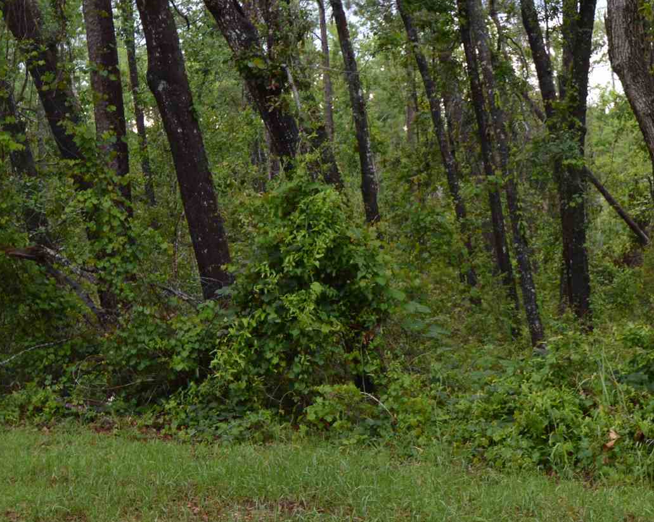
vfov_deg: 22.7
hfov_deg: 28.1
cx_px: 451
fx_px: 1296
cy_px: 177
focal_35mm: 67
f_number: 7.1
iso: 400
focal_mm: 24
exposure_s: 1/125
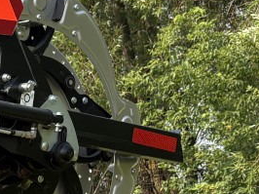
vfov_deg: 10.2
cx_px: -166
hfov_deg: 13.0
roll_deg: +0.1
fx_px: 1054
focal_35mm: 141
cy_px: 293
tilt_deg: -5.6
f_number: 1.6
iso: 50
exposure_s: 1/1517
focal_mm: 5.96
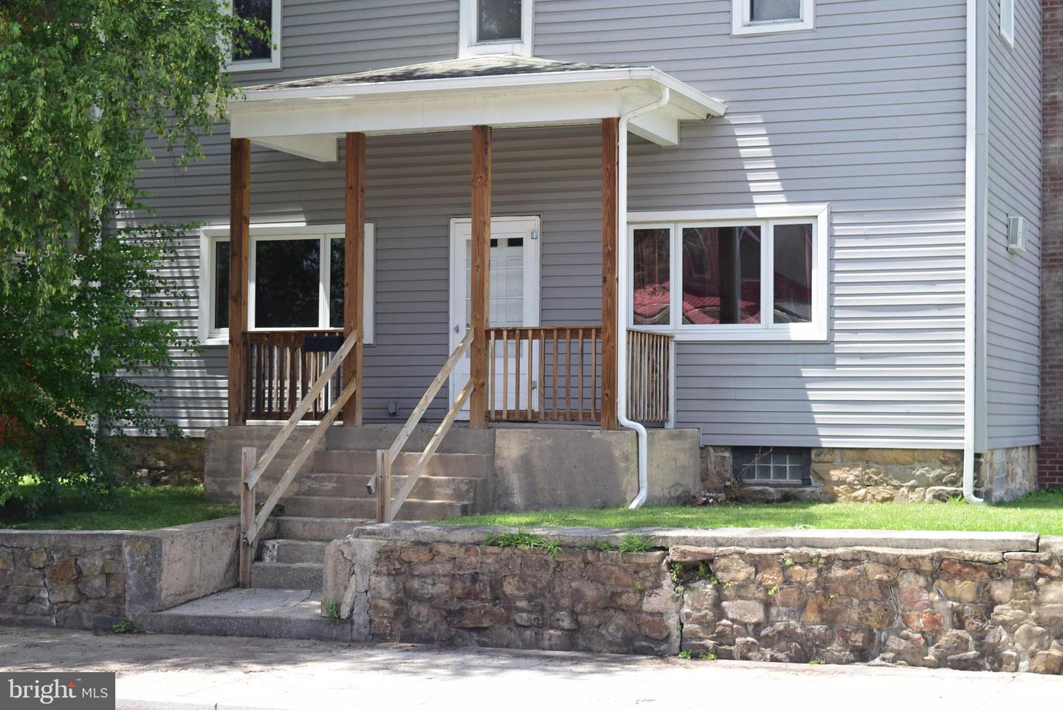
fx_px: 1773
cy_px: 355
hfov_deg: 33.4
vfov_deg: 22.7
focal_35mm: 60
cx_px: 532
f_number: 9
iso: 250
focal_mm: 40
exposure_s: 1/320
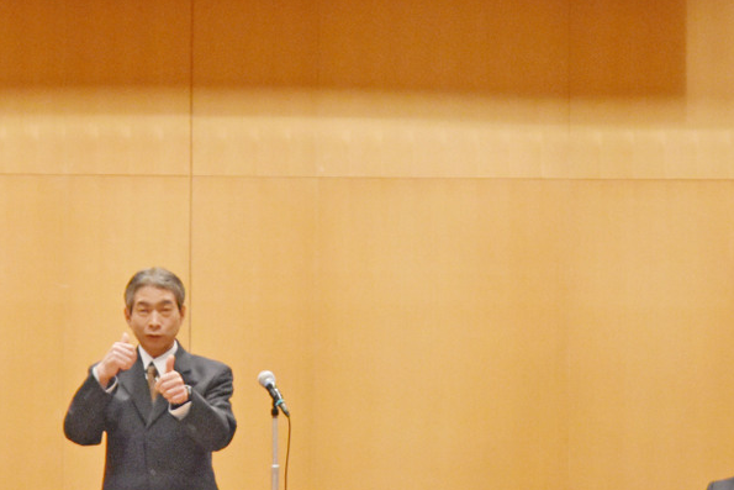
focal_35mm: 254
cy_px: 201
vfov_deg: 5.4
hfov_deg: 8.1
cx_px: 233
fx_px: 5180
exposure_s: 1/250
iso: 2500
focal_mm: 70
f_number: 4.5
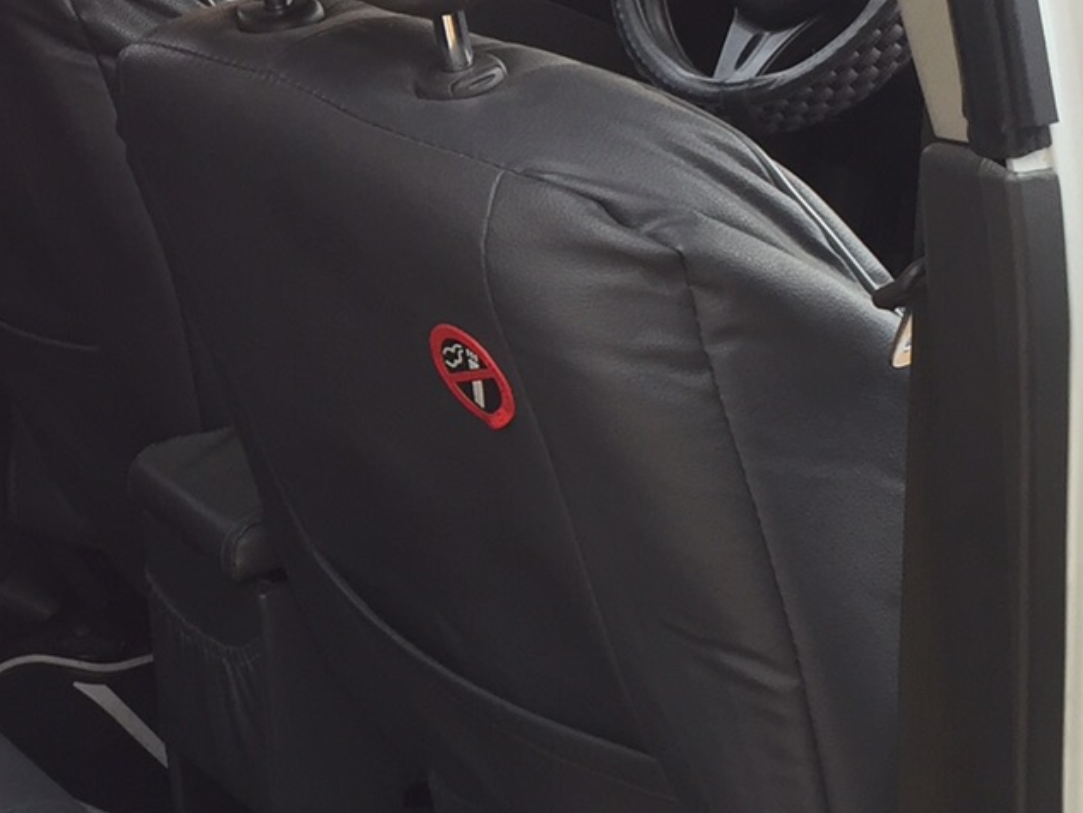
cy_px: 325
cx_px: 91
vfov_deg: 16.8
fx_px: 2754
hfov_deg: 21.7
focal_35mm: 88
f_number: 2.2
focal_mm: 4.15
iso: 40
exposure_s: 1/100
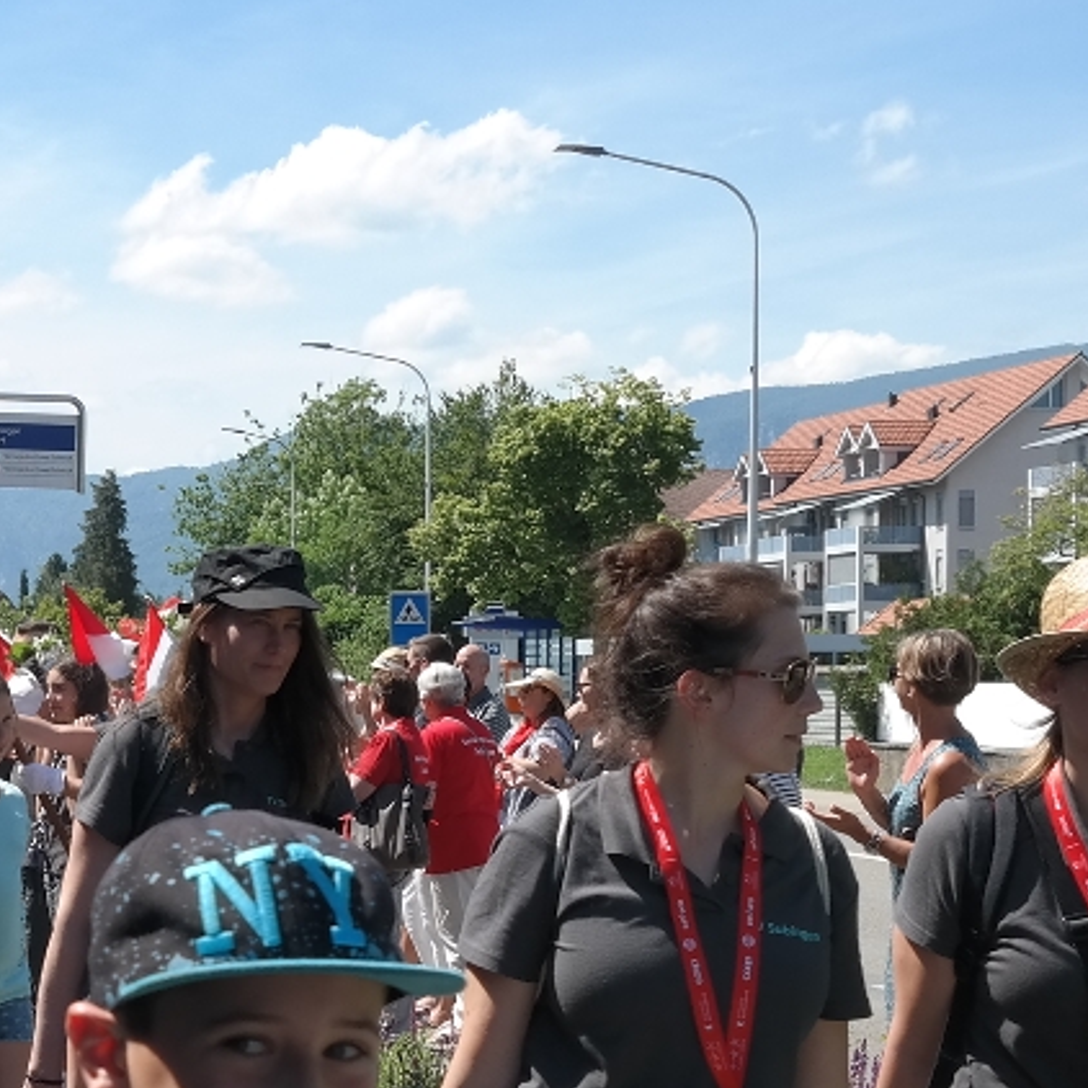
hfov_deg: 19.4
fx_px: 3094
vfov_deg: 19.9
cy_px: 750
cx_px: 26
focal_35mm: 87
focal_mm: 18
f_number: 6.3
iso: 100
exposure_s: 1/250
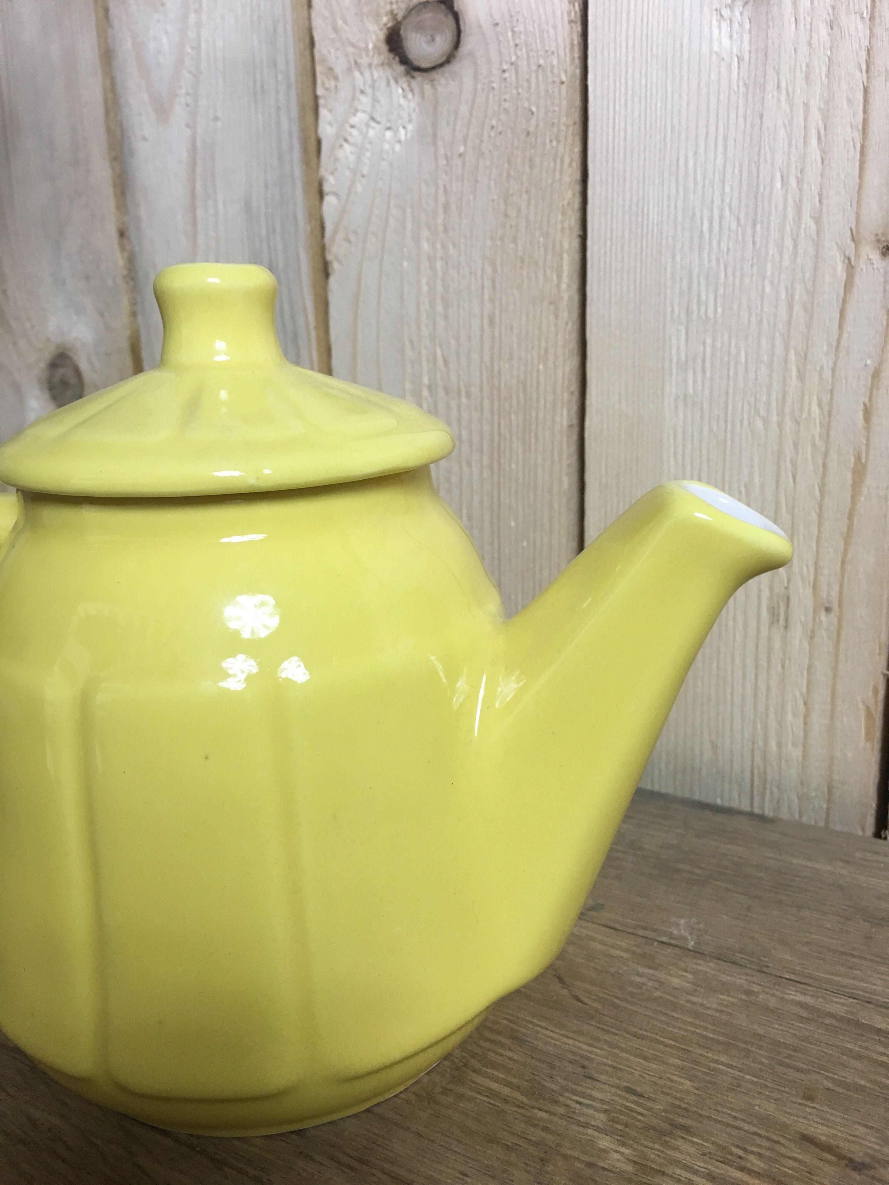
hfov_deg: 48.2
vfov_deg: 61.7
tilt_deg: -16.0
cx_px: 444
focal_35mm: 29
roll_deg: +2.2
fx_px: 993
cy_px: 592
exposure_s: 1/33
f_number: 2.2
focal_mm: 4.15
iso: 50
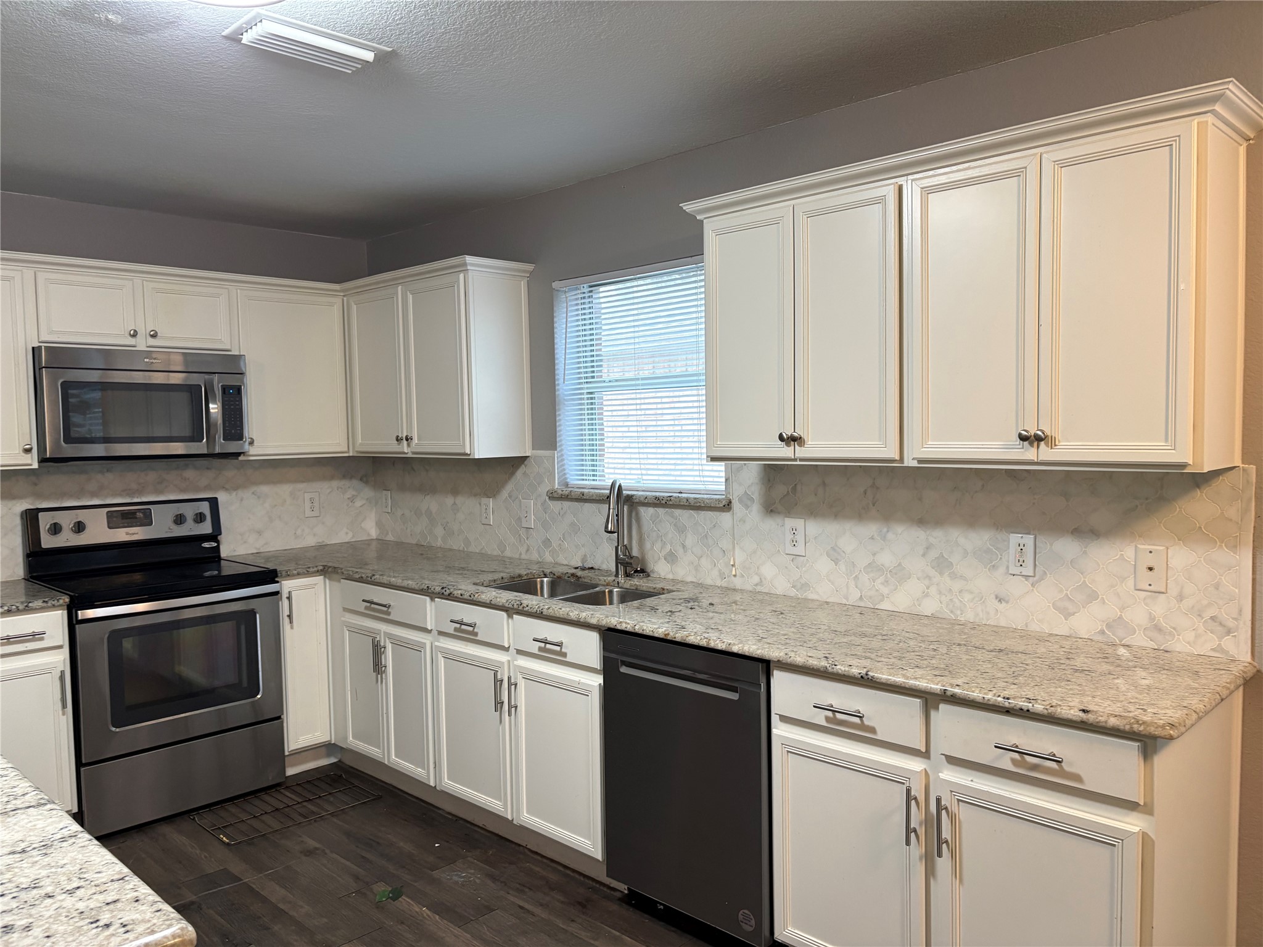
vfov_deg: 53.1
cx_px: 632
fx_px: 949
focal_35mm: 26
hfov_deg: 67.3
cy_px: 474
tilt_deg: -3.0
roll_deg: +2.1
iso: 160
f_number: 1.6
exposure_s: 1/60
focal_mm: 5.96
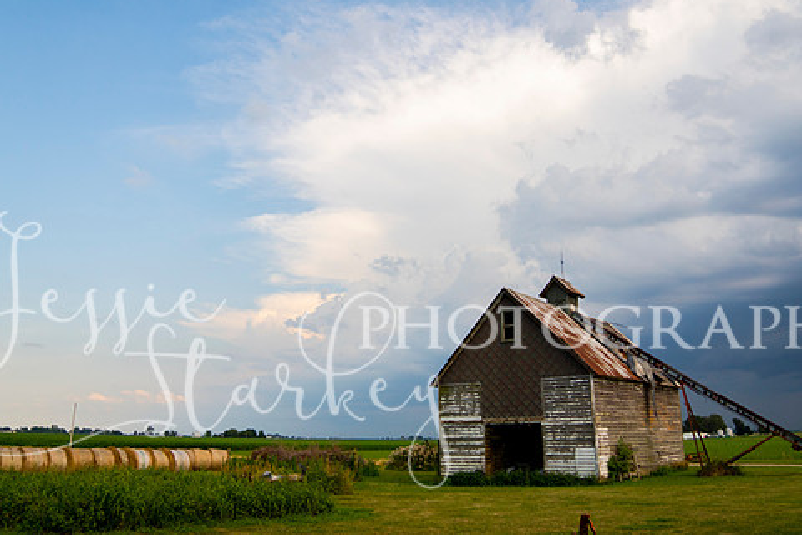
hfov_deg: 63.6
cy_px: 218
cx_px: 418
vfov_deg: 44.8
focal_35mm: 29
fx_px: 646
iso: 160
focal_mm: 16
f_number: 2.8
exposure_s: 1/1250
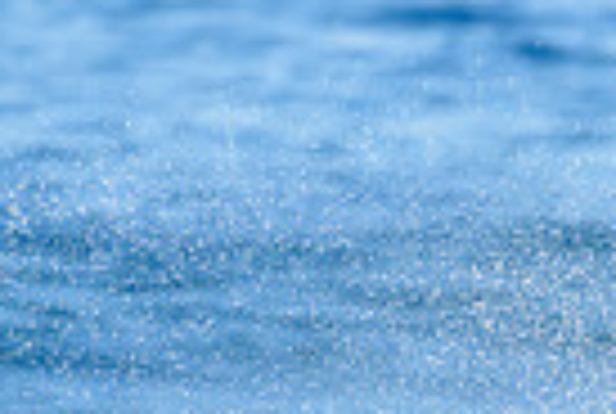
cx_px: 1120
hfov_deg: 1.0
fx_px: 36234
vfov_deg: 0.7
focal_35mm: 2113
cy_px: 623
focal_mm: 500
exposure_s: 1/2000
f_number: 5.6
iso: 450
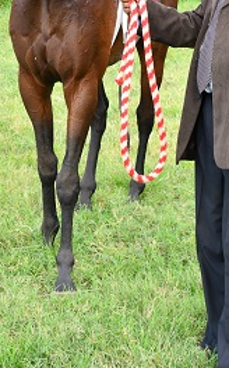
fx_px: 930
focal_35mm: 93
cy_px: 15
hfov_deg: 14.0
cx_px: 140
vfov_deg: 21.7
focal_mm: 27
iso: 320
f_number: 7.1
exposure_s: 1/250
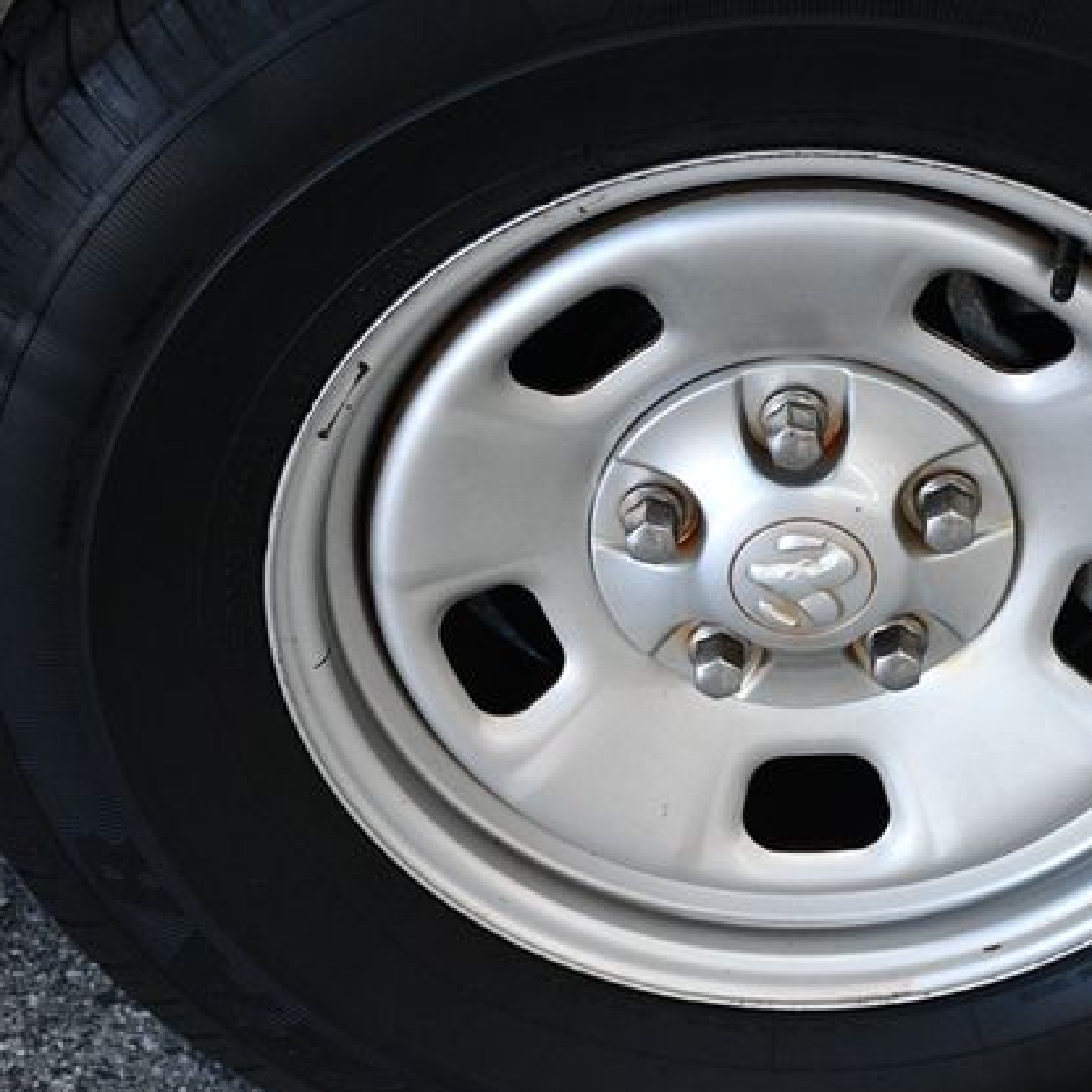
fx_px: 3355
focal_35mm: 94
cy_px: 556
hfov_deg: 18.4
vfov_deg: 18.5
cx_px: 709
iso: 1800
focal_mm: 48
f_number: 4.5
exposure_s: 1/125
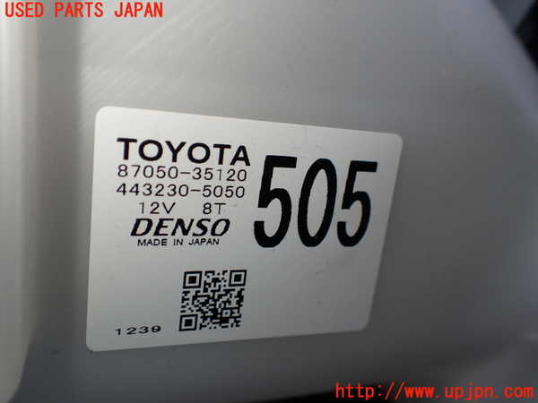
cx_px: 269
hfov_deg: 60.0
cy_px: 202
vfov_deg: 46.8
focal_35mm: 30
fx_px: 466
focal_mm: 5.4
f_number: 2.3
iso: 100
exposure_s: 1/200
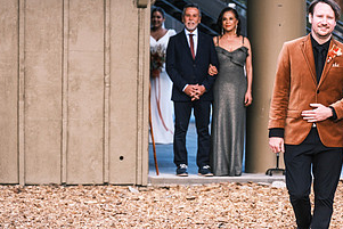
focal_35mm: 286
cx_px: 336
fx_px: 2726
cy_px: 125
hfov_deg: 7.2
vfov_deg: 4.8
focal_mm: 83.8
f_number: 2.8
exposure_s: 1/850
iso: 400
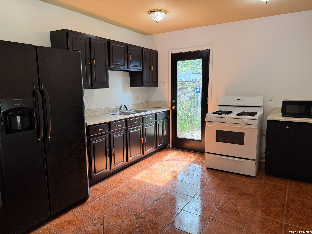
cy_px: 117
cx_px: 156
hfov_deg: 71.6
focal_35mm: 24
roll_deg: +0.8
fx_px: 216
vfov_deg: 56.8
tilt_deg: -8.1
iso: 160
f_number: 1.78
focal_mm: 6.76
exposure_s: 1/120
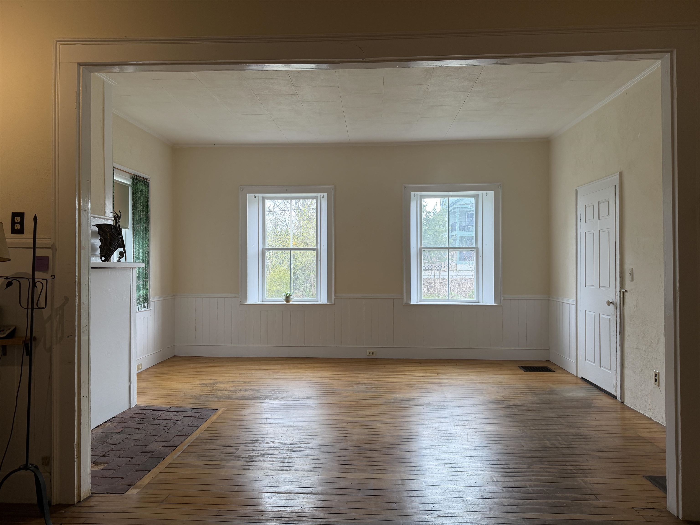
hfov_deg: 71.6
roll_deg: +0.2
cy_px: 262
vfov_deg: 56.8
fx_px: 485
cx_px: 350
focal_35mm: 24
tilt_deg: +0.3
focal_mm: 6.76
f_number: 1.78
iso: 100
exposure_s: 1/197
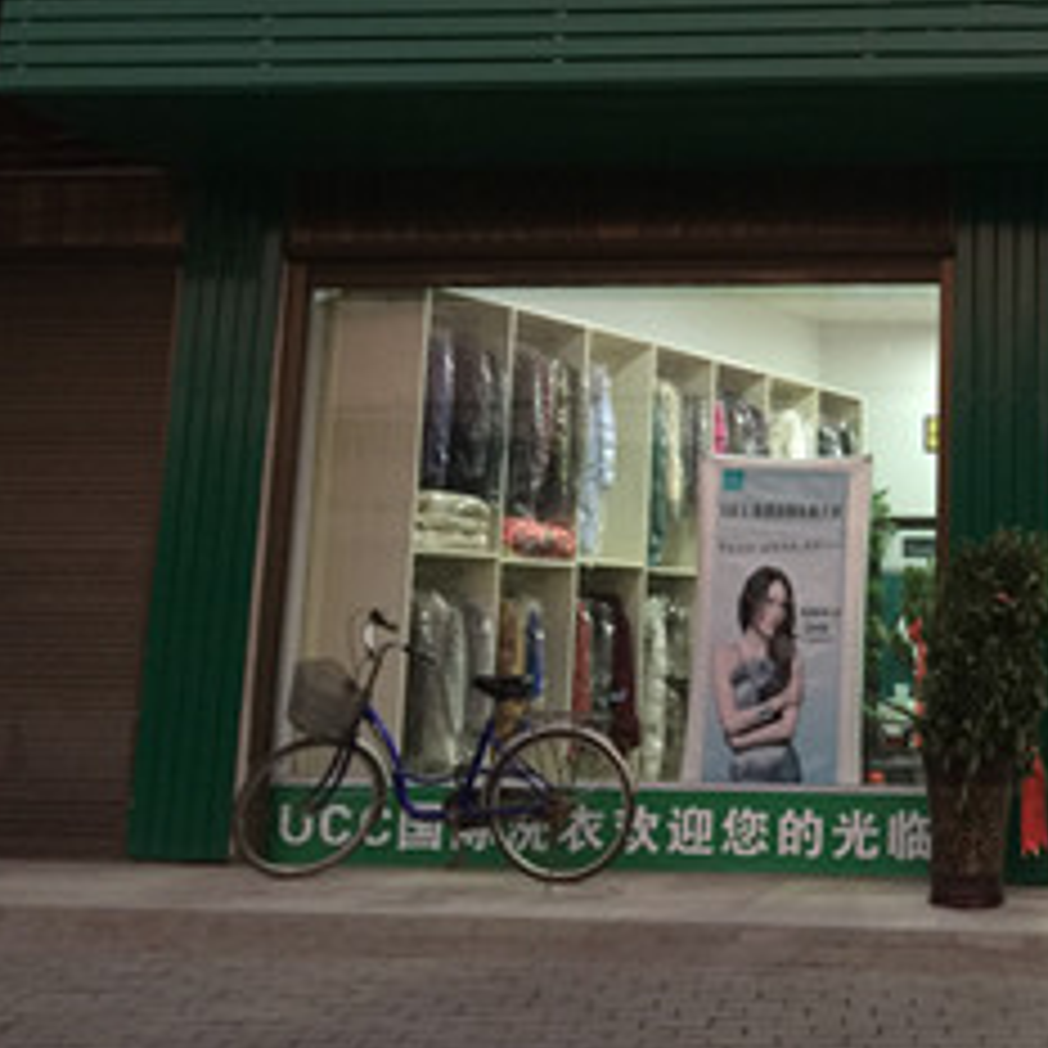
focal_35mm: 55
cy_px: 331
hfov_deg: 29.4
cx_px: 1008
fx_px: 1884
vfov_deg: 30.8
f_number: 2.2
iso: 64
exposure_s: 1/4
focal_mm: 4.15
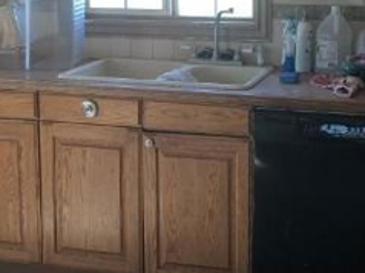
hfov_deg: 25.0
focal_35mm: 78
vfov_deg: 18.8
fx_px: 822
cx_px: 206
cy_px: 92
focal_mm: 4.15
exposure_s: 1/60
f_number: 2.2
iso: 25
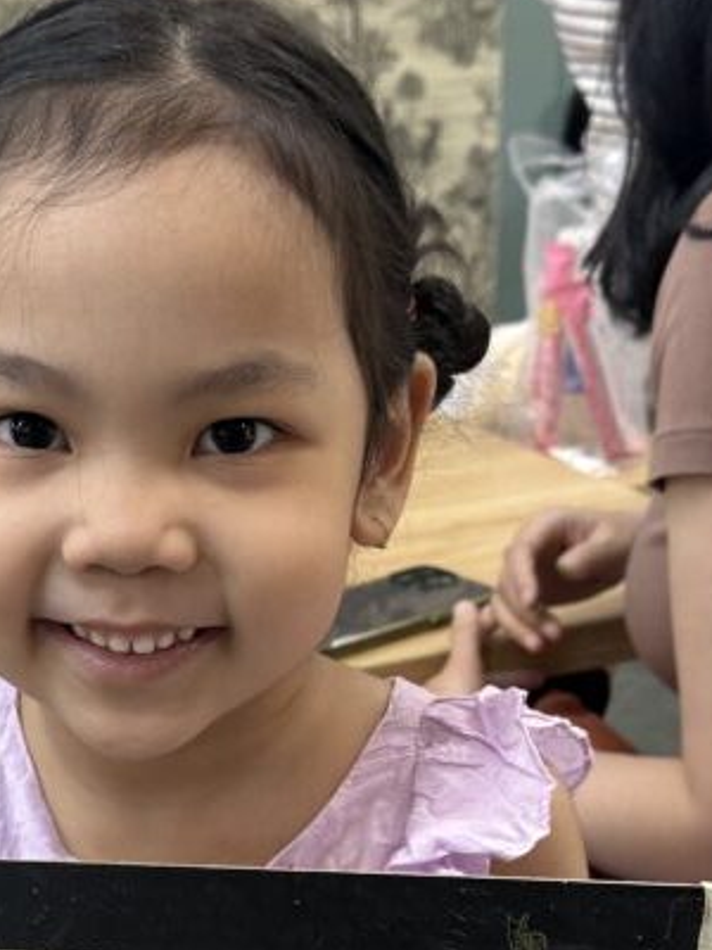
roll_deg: +2.9
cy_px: 812
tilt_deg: -25.8
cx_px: 233
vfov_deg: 31.0
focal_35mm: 60
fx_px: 1645
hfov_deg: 24.3
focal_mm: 6.86
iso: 80
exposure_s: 1/100
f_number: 1.78
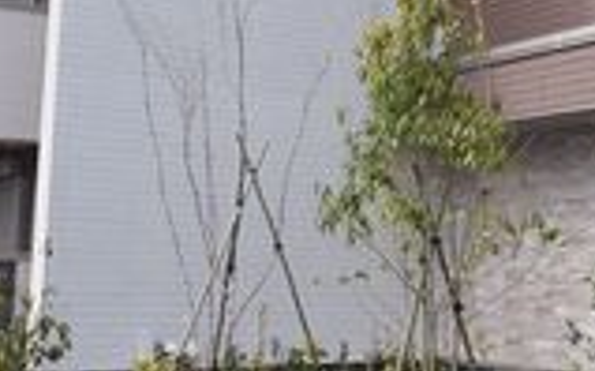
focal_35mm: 77
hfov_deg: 25.9
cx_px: 539
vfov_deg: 16.8
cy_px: 97
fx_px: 1247
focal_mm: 16
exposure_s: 1/100
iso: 100
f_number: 9
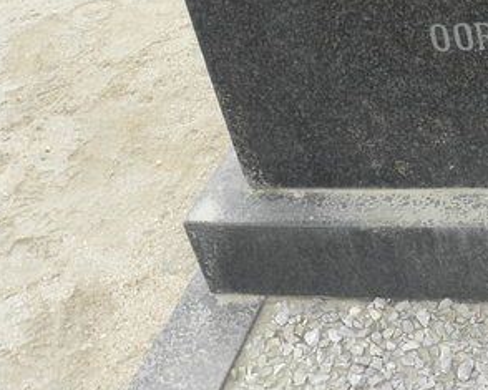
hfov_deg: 26.0
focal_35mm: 69
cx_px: 500
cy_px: -12
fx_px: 996
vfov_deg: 21.3
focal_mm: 4.6
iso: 64
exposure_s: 1/60
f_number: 5
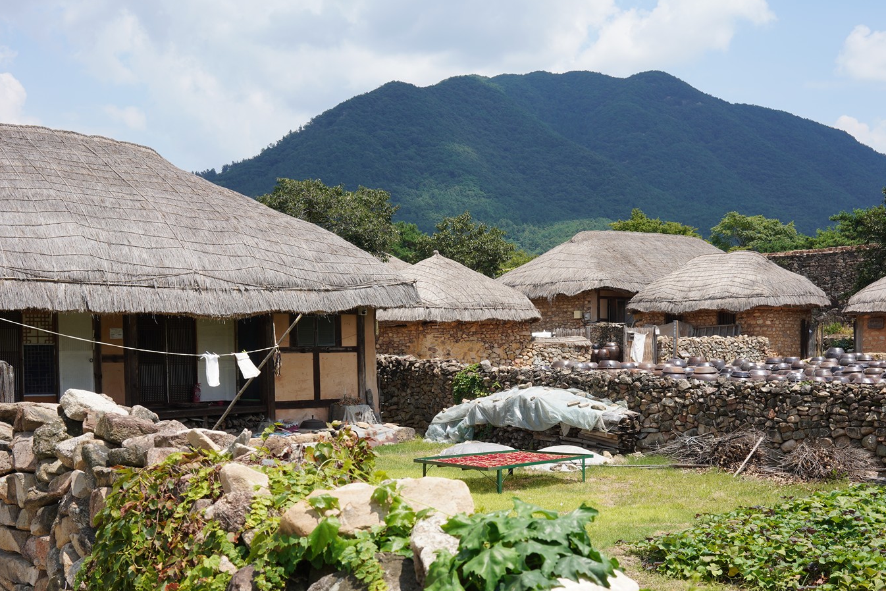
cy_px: 401
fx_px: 1280
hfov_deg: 38.1
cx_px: 517
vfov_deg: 25.8
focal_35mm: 52
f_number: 11
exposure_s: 1/100
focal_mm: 35
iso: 100
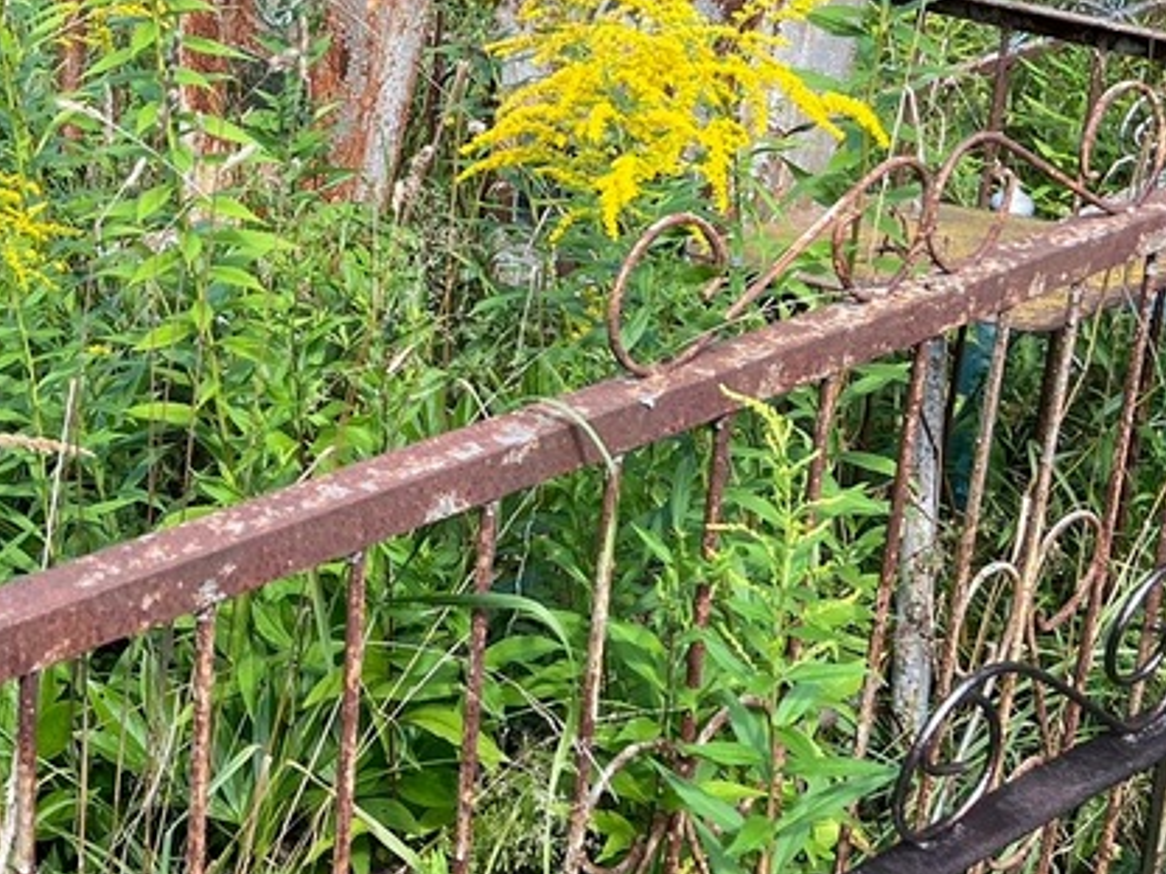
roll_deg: +1.9
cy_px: 168
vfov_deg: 22.6
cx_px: 92
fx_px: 2156
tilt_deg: -16.2
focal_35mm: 64
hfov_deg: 28.9
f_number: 1.5
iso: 50
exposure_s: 1/666
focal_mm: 5.7
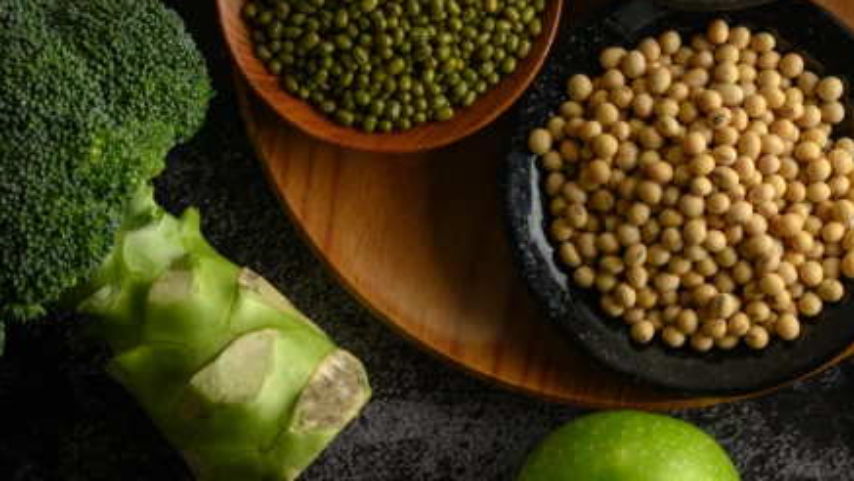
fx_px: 3329
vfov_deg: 8.2
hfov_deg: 14.6
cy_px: 5
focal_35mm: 147
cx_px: 621
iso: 100
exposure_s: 1/125
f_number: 8
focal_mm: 60
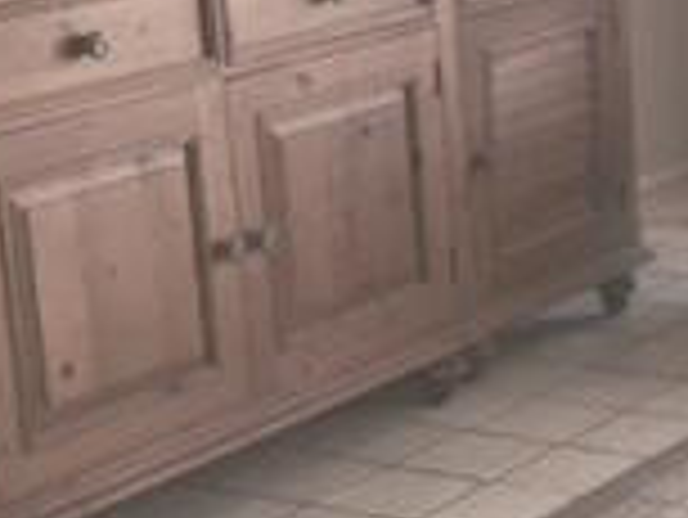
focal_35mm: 121
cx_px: 1016
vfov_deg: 12.3
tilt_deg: -15.6
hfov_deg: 15.1
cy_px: 212
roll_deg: -0.1
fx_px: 2407
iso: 64
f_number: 2.2
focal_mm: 4.15
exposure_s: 1/30
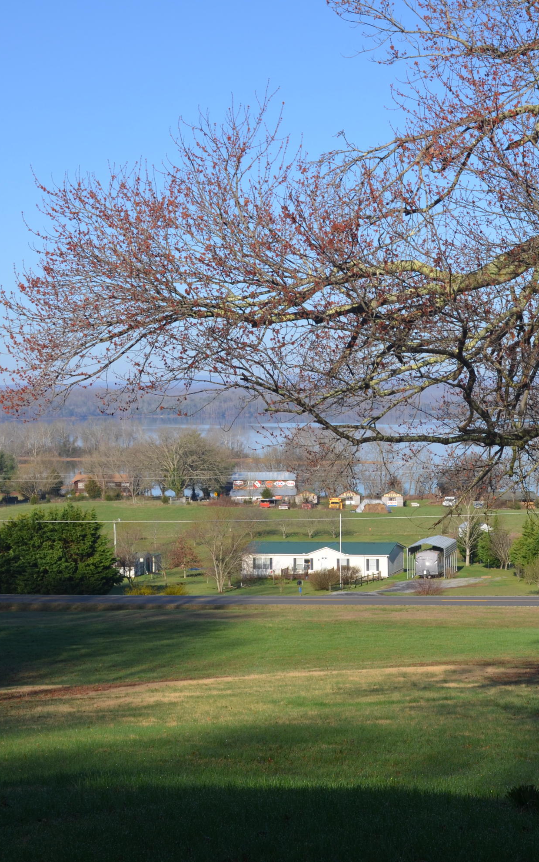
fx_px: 1410
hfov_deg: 21.3
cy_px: 431
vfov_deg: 34.0
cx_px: 444
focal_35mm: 60
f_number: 8
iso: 125
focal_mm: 26
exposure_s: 1/250
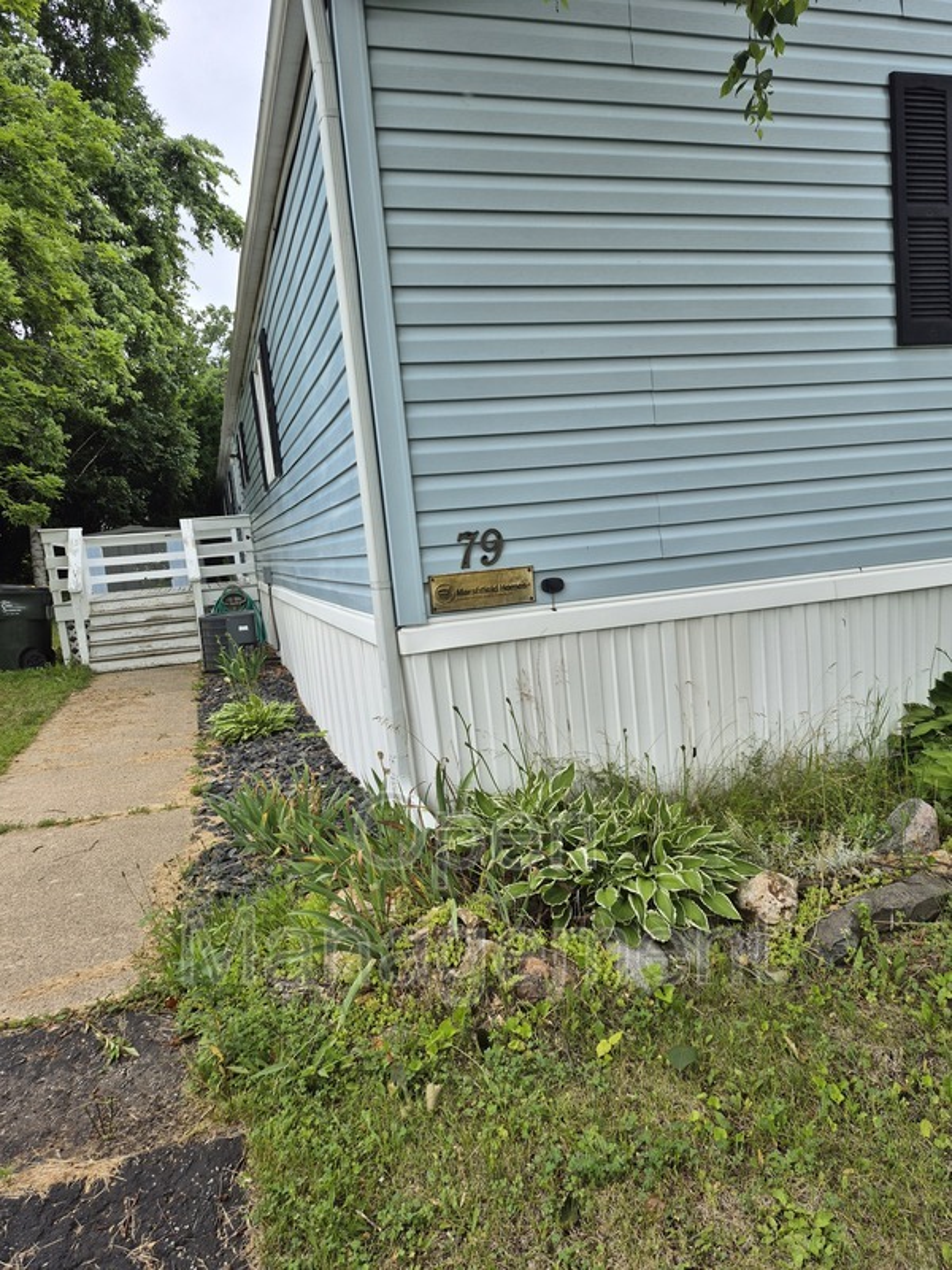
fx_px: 843
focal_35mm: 23
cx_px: 476
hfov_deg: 58.9
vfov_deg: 73.9
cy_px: 635
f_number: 1.8
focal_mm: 5.4
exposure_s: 1/790
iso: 25
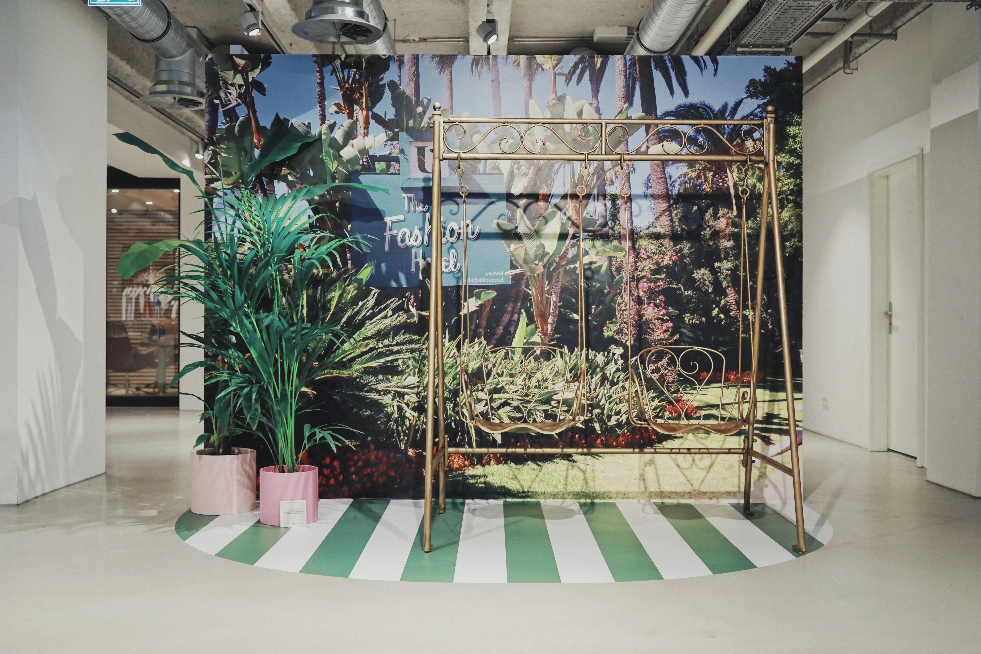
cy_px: 327
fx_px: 981
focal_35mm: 36
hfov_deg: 53.1
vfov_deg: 36.9
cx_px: 490
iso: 800
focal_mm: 36
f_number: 4
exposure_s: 1/160
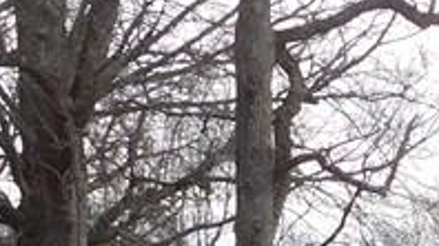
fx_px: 1640
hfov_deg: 13.1
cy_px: 590
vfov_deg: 7.9
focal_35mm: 141
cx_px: 891
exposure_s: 1/500
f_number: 3.4
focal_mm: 4.5
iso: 125
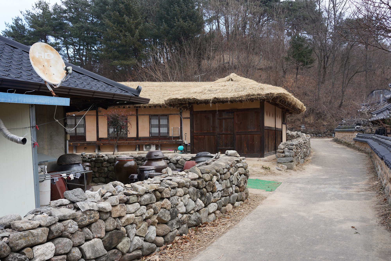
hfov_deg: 63.7
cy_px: 130
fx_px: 315
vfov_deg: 45.0
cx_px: 196
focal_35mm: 29
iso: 100
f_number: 6.3
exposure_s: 1/100
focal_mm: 29
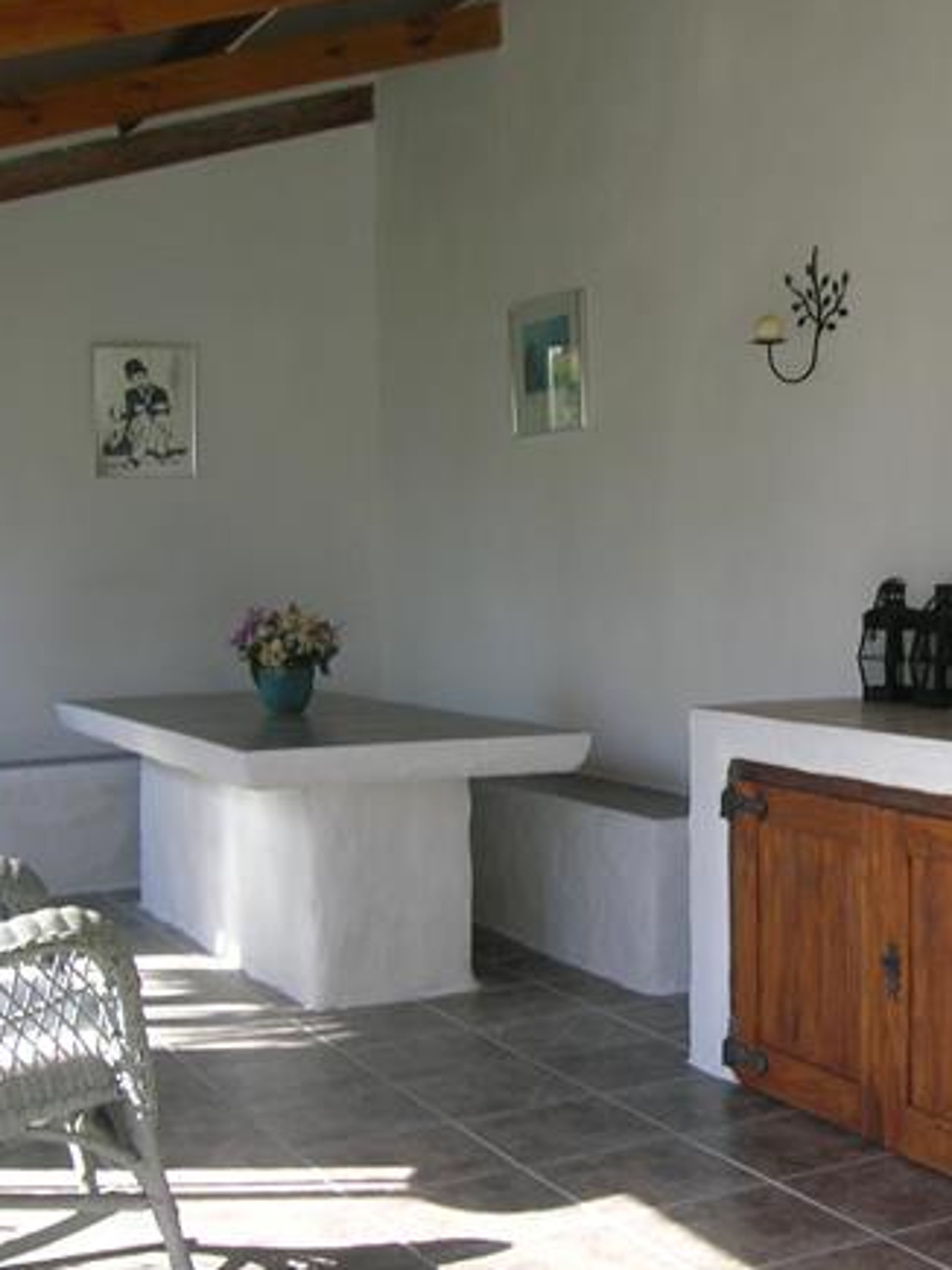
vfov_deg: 38.2
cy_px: 688
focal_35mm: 50
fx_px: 1834
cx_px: 721
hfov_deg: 28.6
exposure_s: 1/29.4
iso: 50
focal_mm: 5.7
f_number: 4.9
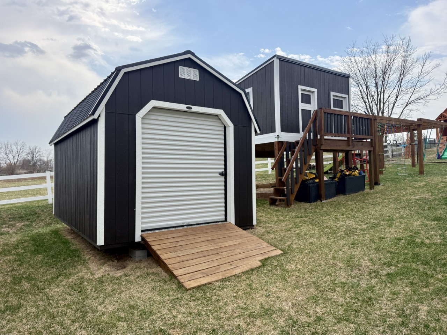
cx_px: 224
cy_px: 168
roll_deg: +1.6
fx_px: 310
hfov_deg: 71.6
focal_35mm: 24
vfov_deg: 56.8
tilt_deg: +1.7
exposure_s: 1/4167
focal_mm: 6.76
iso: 100
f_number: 1.78
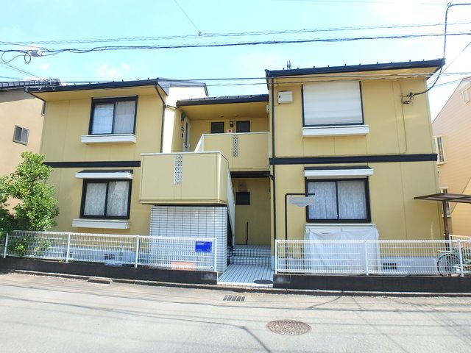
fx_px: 286
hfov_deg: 79.0
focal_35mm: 21
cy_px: 176
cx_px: 236
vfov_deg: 63.4
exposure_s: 1/400
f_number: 3.5
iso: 125
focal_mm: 3.7
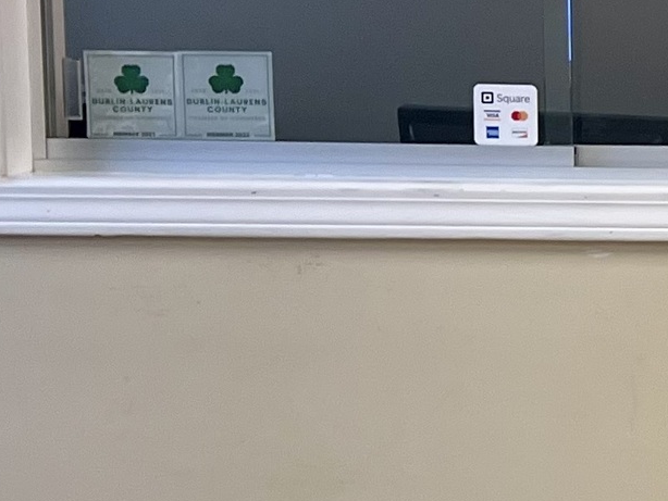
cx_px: 1633
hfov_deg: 12.0
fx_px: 2510
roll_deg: -1.0
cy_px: 159
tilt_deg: -6.0
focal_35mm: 130
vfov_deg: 11.4
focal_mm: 5.7
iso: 125
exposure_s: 1/120
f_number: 1.5
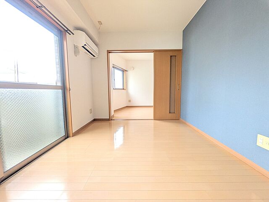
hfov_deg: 102.1
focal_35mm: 14
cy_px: 101
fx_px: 109
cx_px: 134
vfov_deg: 85.7
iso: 87
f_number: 2.2
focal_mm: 1.83
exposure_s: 1/100
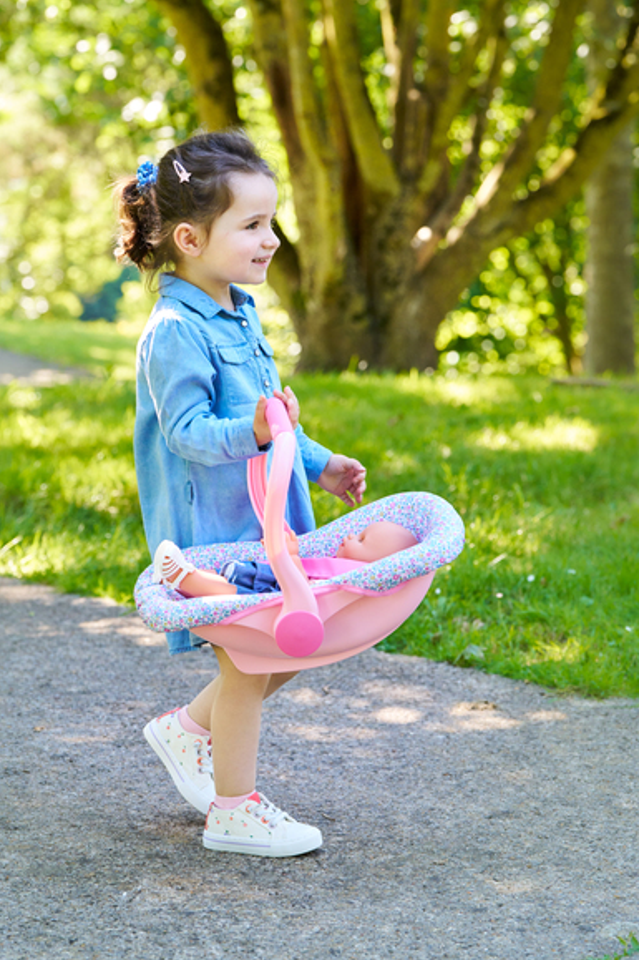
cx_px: 323
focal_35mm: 118
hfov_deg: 11.6
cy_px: 422
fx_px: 3143
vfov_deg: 17.3
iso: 1600
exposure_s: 1/320
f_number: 5.6
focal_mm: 105
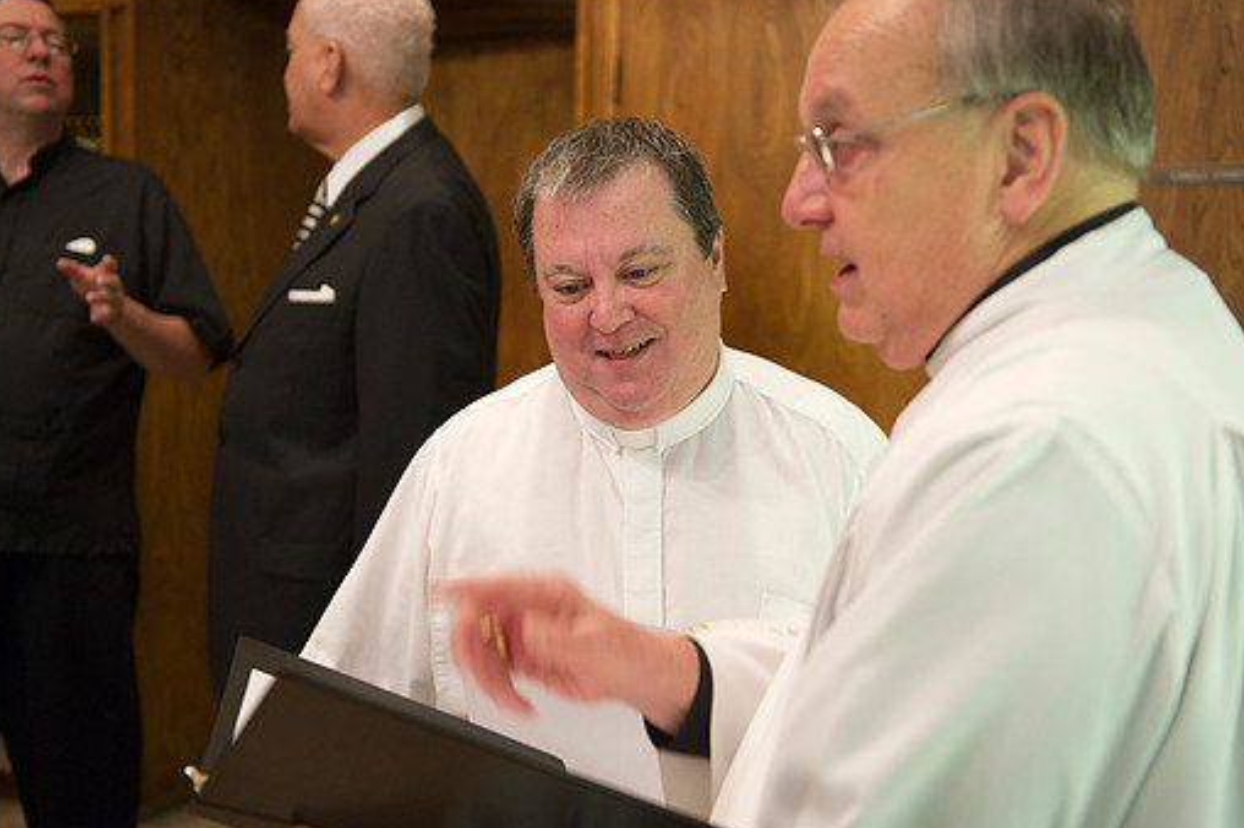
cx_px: 642
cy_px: 407
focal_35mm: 48
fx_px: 1658
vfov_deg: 28.0
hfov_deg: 41.1
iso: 2000
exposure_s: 1/80
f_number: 2.8
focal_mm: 42
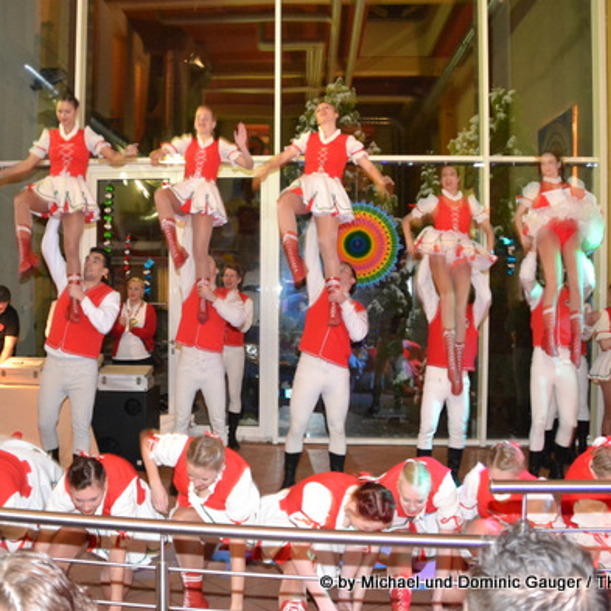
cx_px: 249
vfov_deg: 47.2
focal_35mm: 35
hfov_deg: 47.0
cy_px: 302
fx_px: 699
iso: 3200
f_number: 3.5
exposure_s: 1/25
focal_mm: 18
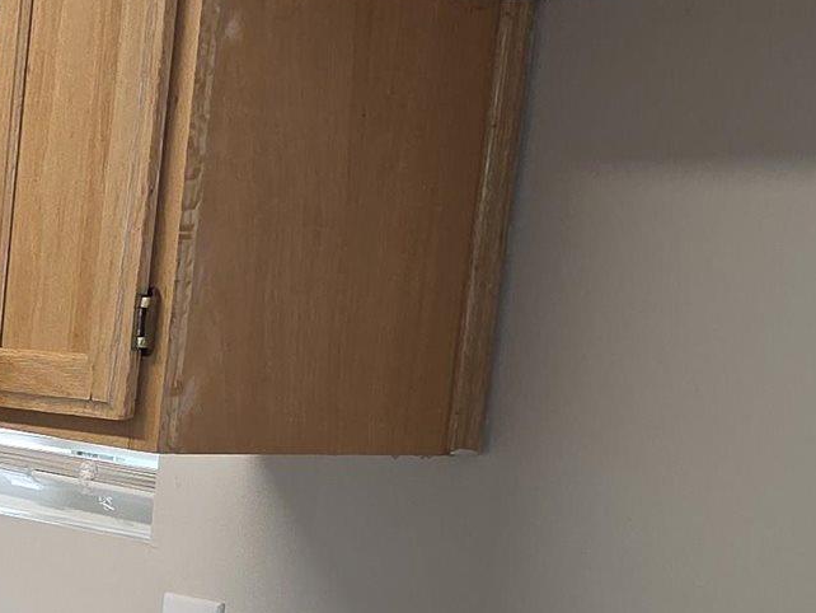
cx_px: -843
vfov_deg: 13.2
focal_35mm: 110
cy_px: 699
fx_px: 2594
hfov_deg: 14.6
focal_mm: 6.3
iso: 80
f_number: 1.7
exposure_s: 1/60
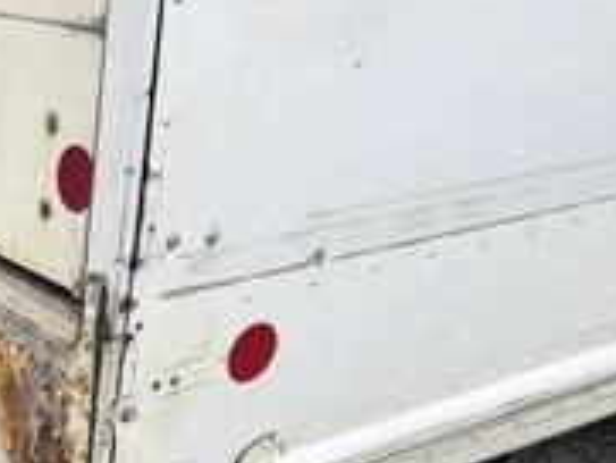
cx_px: -48
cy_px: 443
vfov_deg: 26.4
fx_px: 944
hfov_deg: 32.2
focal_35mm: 53
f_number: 1.78
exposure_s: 1/689
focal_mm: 6.76
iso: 80
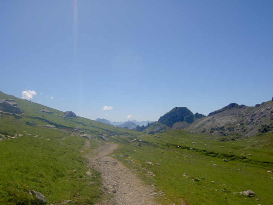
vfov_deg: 41.8
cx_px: 136
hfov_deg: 54.0
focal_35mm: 34
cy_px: 102
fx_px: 268
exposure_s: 1/500
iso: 50
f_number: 4.7
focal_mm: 5.6
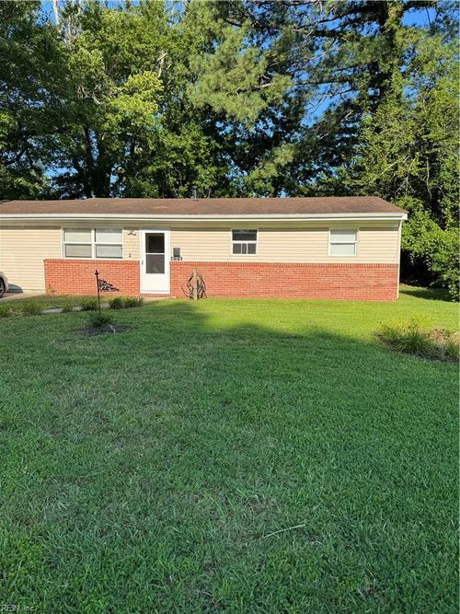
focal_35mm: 24
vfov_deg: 71.6
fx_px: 425
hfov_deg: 56.8
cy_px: 307
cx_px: 230
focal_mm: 6.76
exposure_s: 1/1818
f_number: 1.78
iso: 80
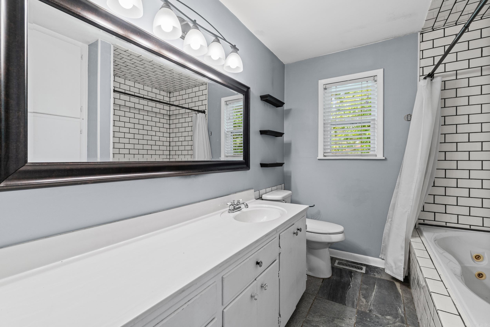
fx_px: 204
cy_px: 164
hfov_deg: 100.4
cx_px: 245
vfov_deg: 77.3
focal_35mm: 15
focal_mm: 10
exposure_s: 1/2
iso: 250
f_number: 9
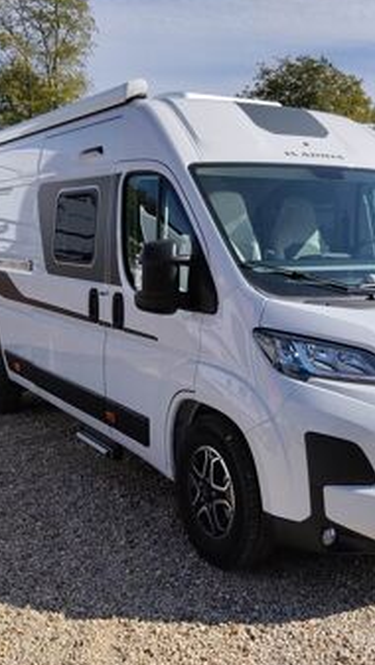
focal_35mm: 45
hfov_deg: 26.5
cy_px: 326
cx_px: 221
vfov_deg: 45.4
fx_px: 794
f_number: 1.8
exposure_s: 1/2455
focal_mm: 3.96
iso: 50
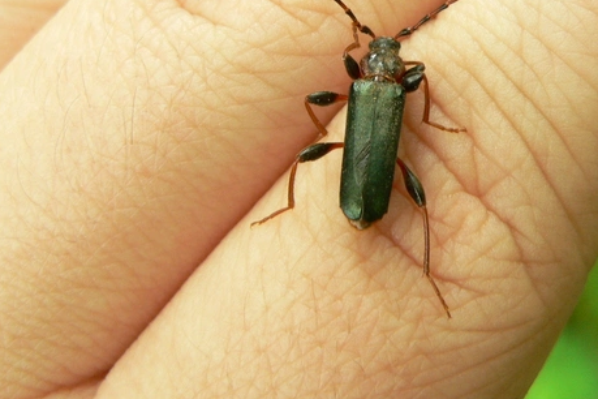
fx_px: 1445
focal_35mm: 87
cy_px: 96
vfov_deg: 15.6
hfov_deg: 23.3
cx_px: 369
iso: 200
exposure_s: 1/40
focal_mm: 9.9
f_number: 2.8
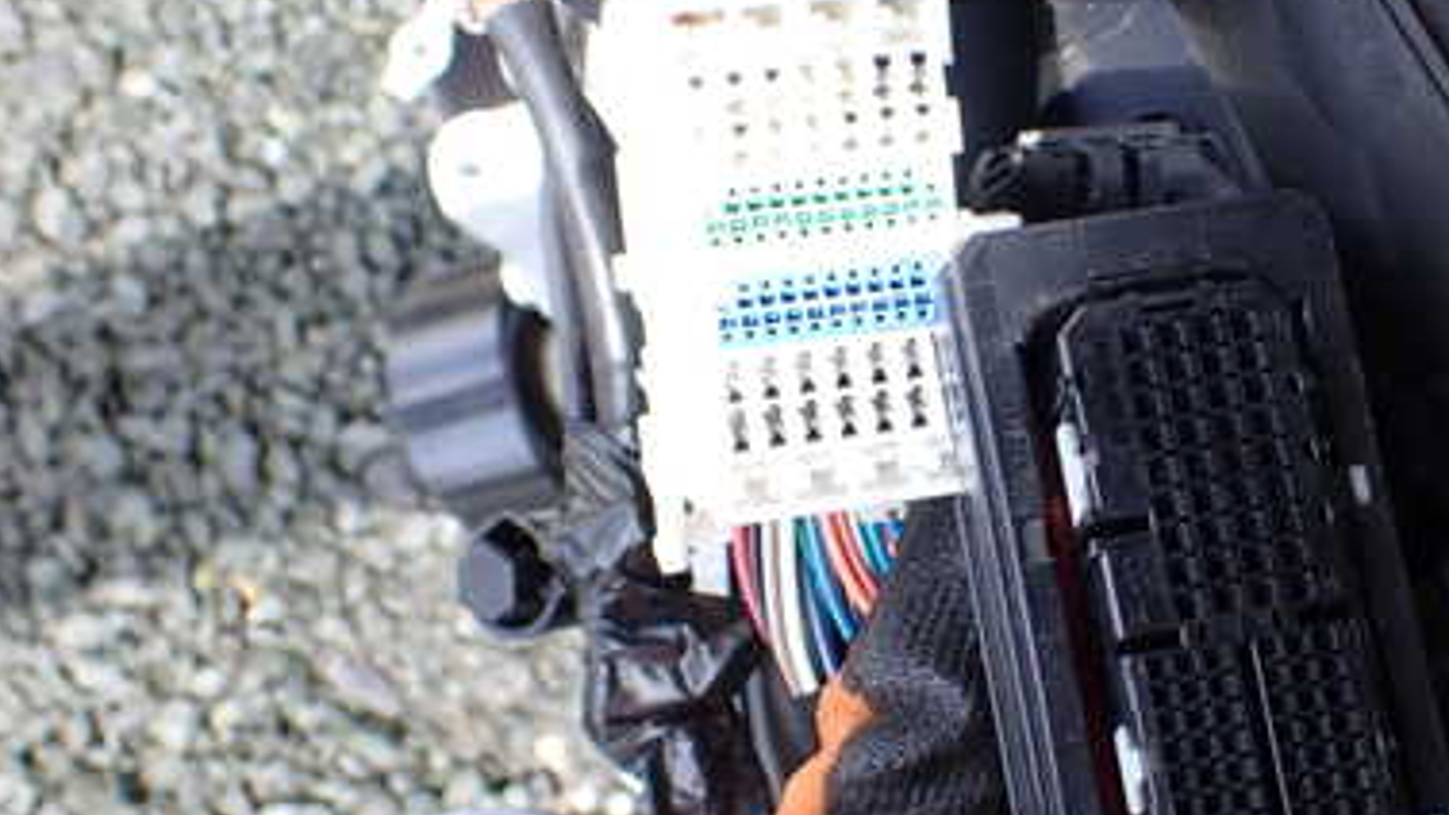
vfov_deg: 23.0
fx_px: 1998
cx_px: 1072
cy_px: 500
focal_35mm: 52
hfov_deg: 38.9
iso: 100
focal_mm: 5.4
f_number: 3.2
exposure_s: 1/160
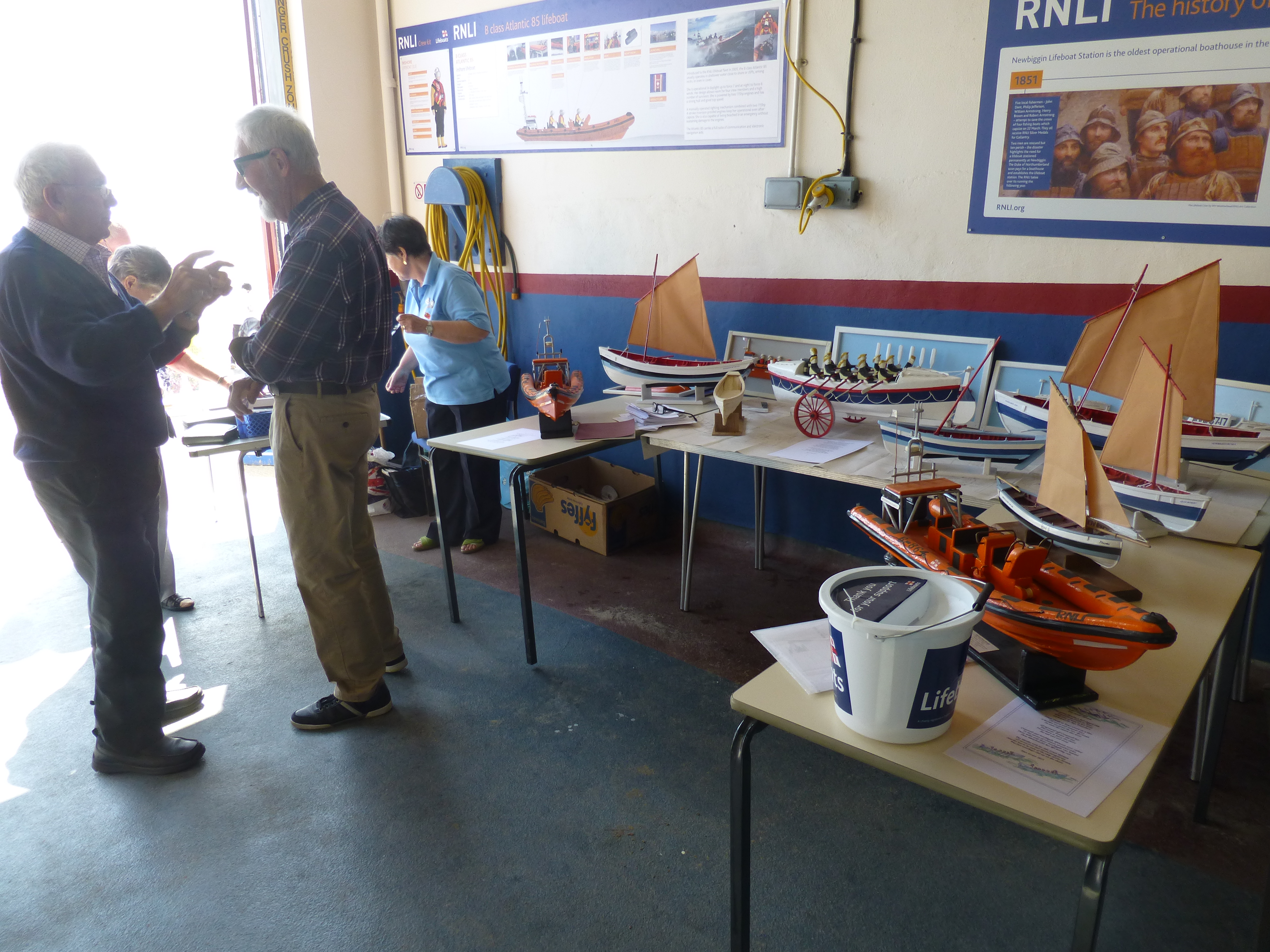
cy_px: 476
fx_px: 881
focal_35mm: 24
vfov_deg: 56.8
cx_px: 635
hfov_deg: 71.6
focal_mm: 4.3
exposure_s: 1/100
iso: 100
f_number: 3.3
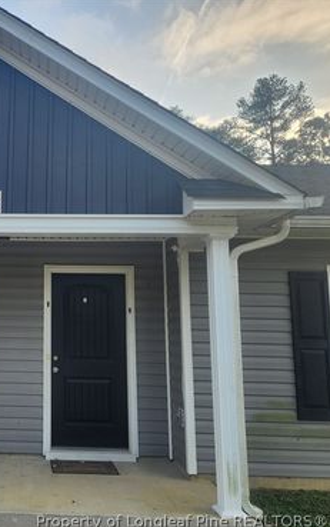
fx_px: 474
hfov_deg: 35.5
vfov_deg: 58.1
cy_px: 265
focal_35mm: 33
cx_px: 19
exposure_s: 1/453
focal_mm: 5.4
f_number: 1.8
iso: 20
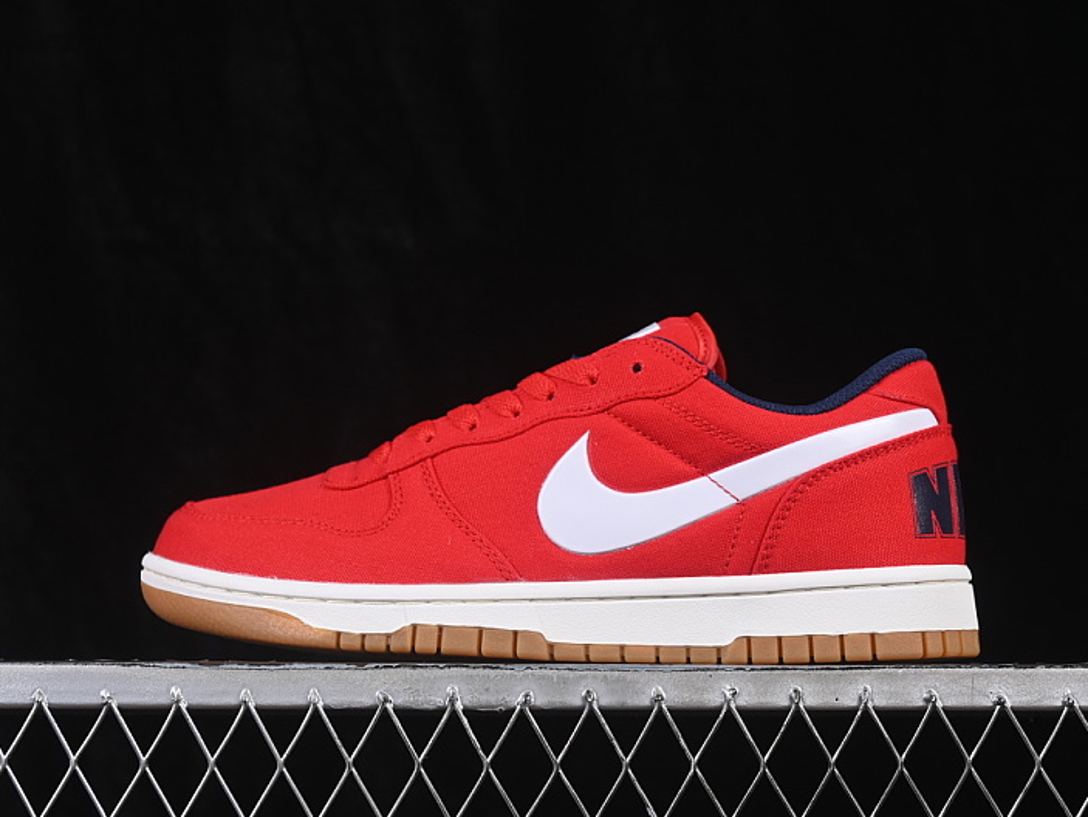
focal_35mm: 82
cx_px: 570
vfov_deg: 18.0
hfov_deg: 23.8
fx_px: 2579
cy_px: 408
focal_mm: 50
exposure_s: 1/80
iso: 160
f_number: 8
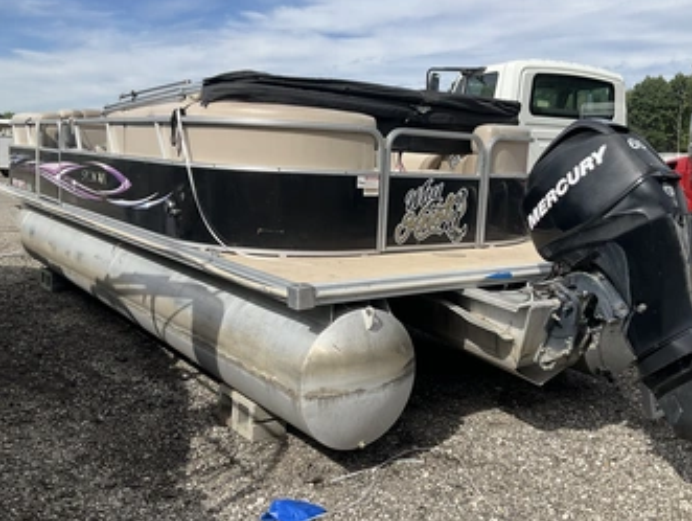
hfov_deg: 52.5
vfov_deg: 40.8
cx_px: 366
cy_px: 253
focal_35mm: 35
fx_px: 700
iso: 25
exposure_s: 1/1848
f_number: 1.8
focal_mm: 3
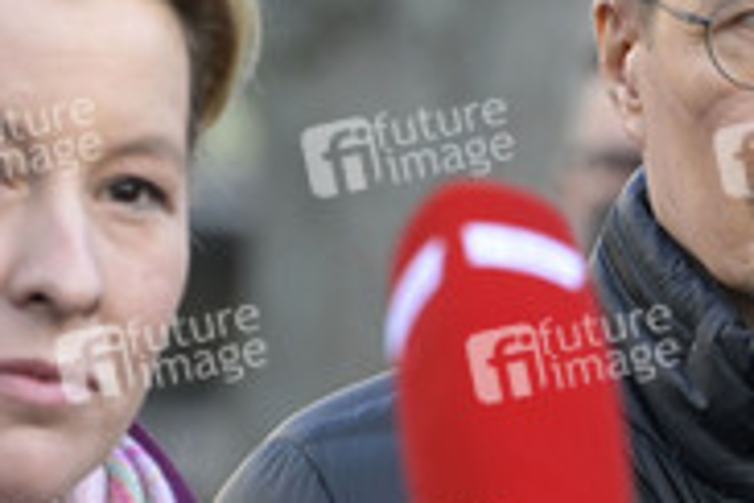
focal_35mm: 740
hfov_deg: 2.8
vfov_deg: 1.9
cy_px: 252
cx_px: 464
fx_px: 15498
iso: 4000
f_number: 6.3
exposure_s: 1/640
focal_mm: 300
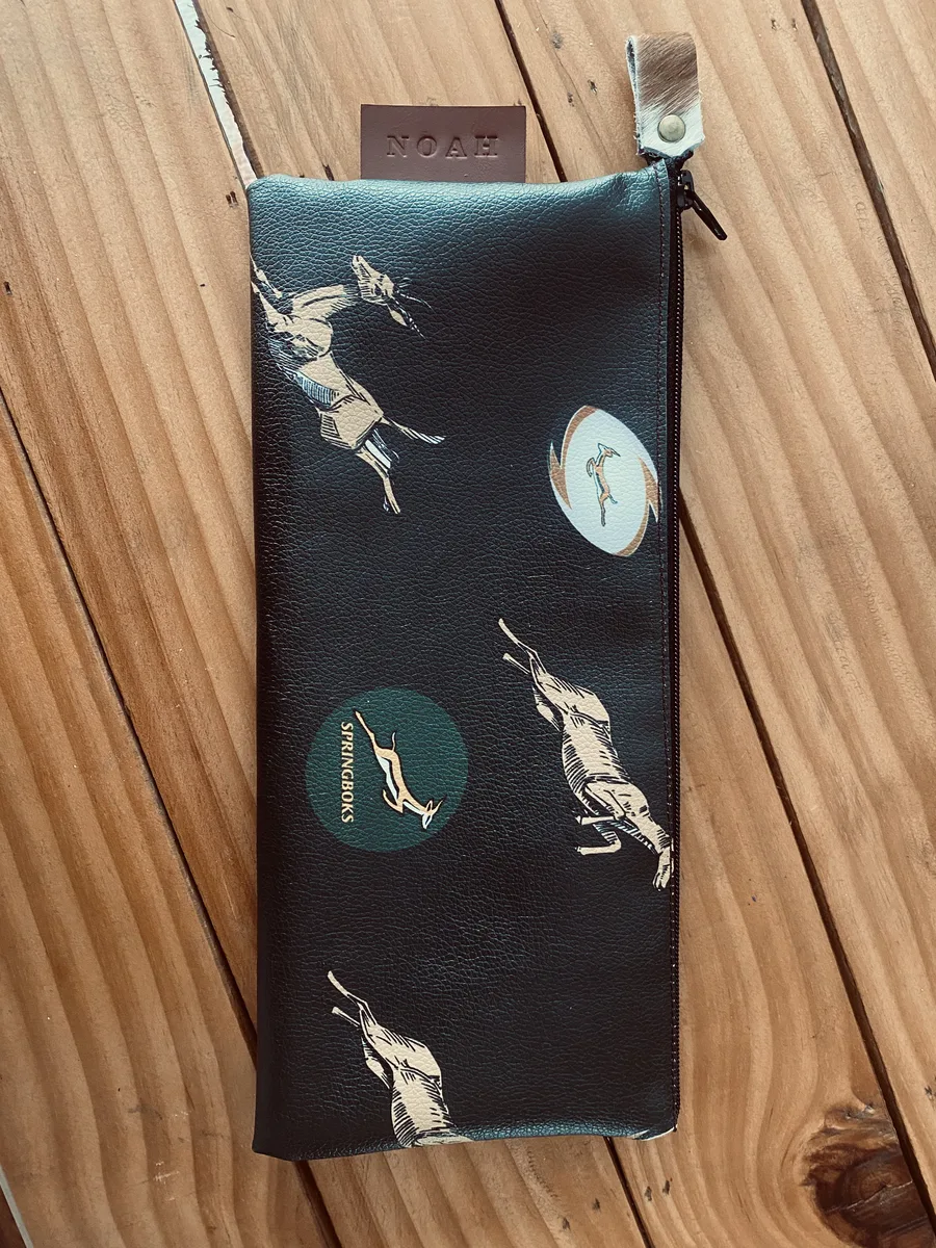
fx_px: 937
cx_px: 468
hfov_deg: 53.1
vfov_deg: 67.3
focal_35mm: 26
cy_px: 624
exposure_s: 1/60
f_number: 1.8
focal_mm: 4.25
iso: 320
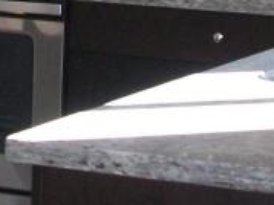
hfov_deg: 7.6
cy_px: -151
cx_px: -262
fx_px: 1993
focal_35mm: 252
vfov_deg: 5.8
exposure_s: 1/160
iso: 222
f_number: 3.5
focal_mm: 7.8
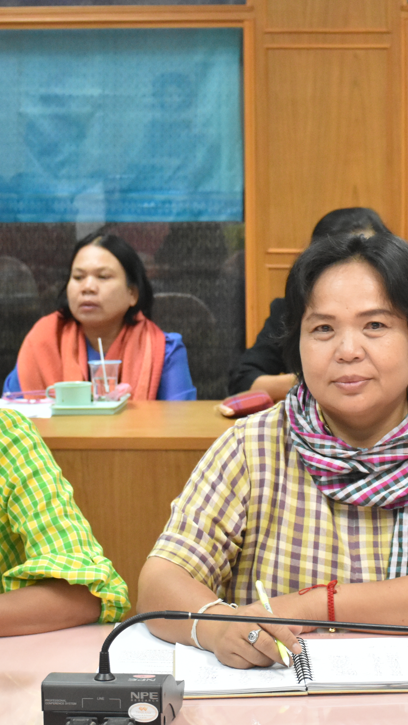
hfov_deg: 11.7
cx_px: 340
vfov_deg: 20.7
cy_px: 357
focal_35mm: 103
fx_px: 1981
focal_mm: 38
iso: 2500
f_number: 5.6
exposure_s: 1/125
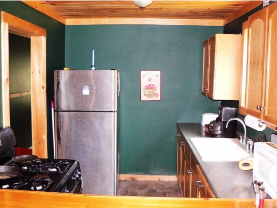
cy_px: 104
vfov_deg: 39.7
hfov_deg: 51.3
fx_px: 288
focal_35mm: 36
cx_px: 138
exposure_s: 1/30
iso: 320
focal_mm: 6
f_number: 2.8
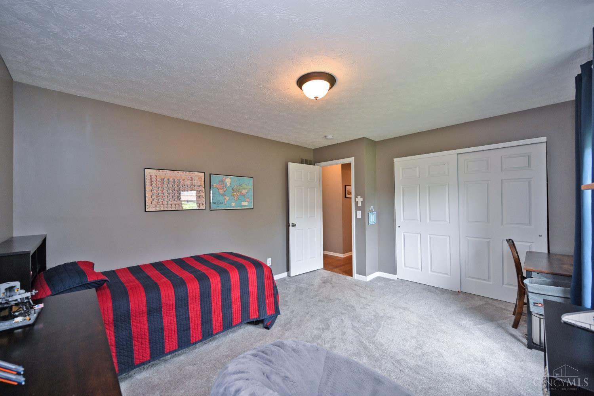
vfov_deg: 81.2
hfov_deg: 104.3
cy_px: 198
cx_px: 297
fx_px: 231
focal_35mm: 14
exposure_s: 1/60
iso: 500
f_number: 4
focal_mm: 14
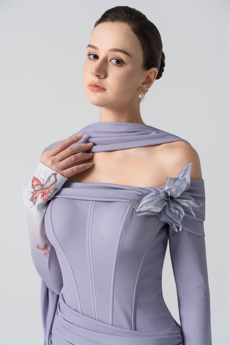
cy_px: 172
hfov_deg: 24.6
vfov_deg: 36.2
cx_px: 115
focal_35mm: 55
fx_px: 527
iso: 160
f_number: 7.1
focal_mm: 55
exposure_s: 1/160
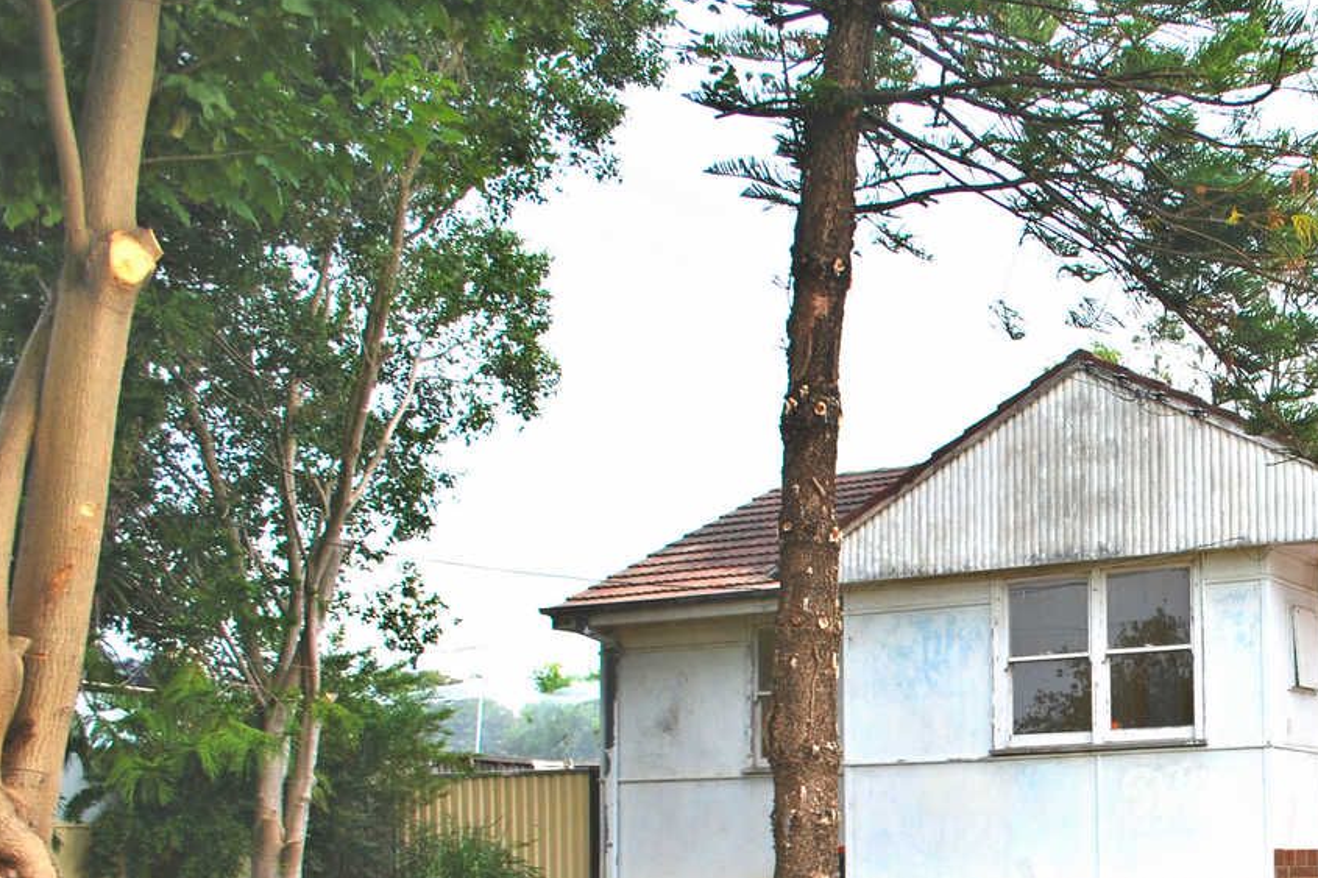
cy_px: 713
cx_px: 1109
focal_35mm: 48
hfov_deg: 39.0
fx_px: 1757
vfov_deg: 27.5
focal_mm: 18
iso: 100
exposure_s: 1/60
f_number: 4
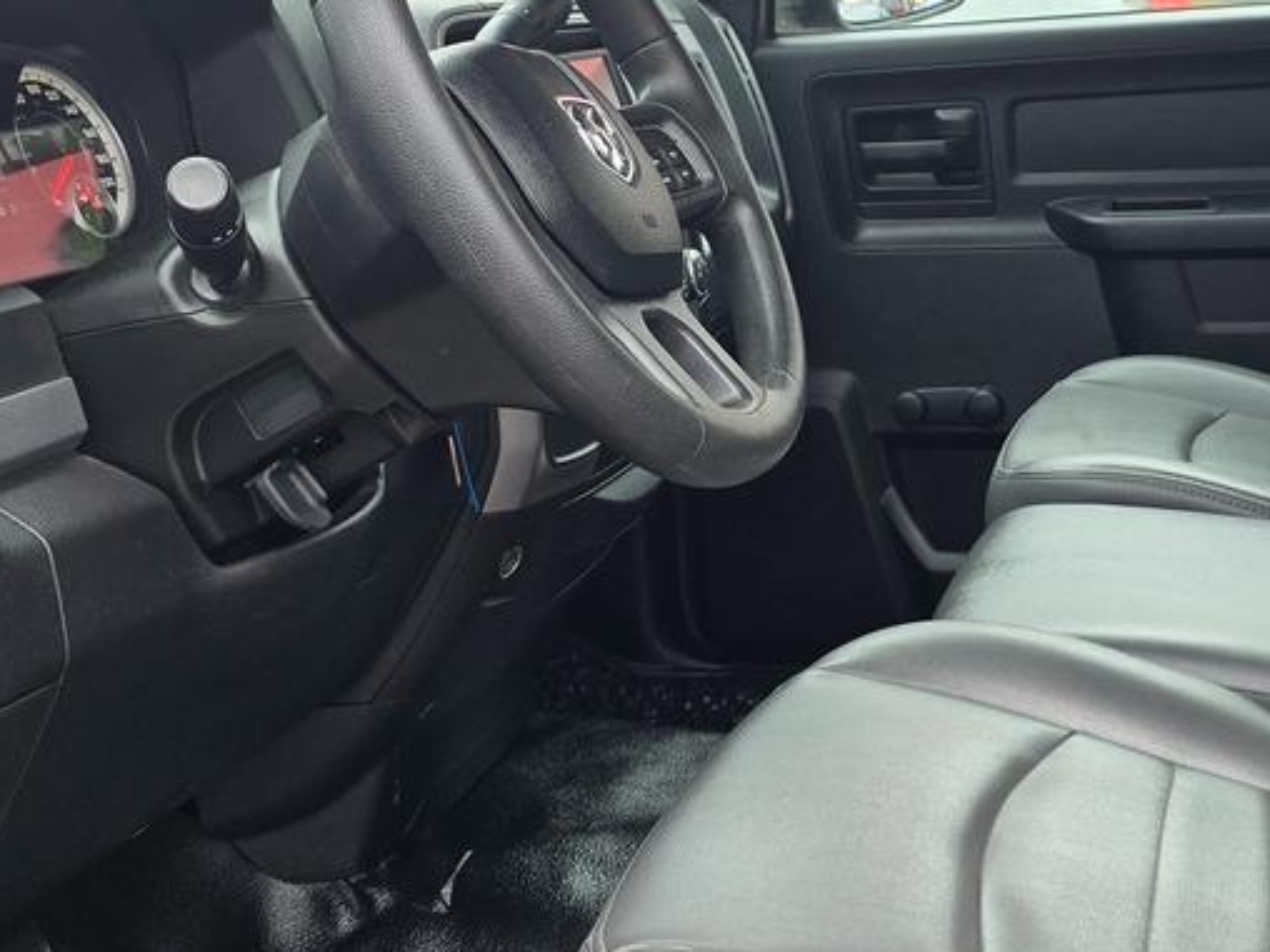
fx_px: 2128
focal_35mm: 58
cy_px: 420
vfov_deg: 25.2
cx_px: 952
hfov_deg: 32.6
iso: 40
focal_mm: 6.3
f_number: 1.7
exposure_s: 1/120
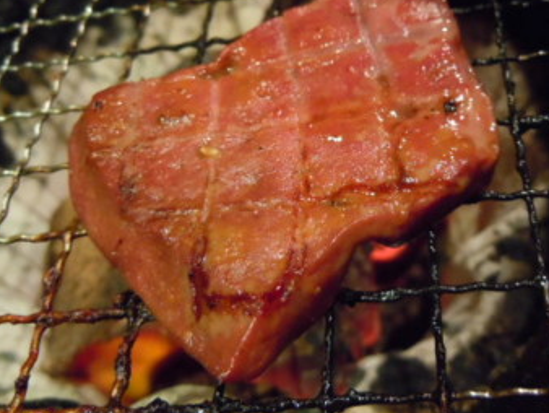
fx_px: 635
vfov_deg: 35.7
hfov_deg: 46.5
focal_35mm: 40
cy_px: 148
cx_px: 326
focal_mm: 5.4
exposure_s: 1/60
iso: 800
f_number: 3.5
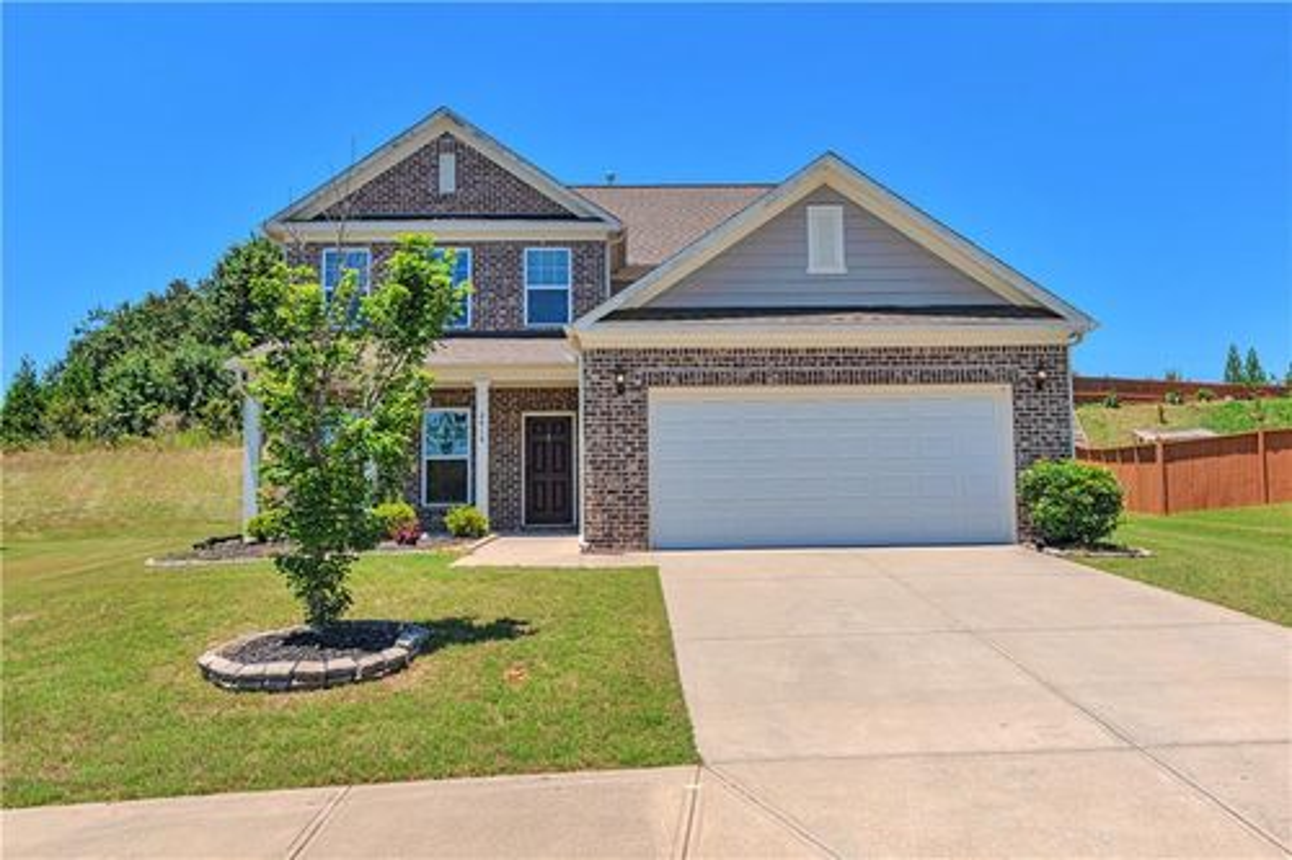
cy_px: 430
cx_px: 646
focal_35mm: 27
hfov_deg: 67.4
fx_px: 969
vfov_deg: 47.9
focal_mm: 18
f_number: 11
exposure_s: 1/200
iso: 100
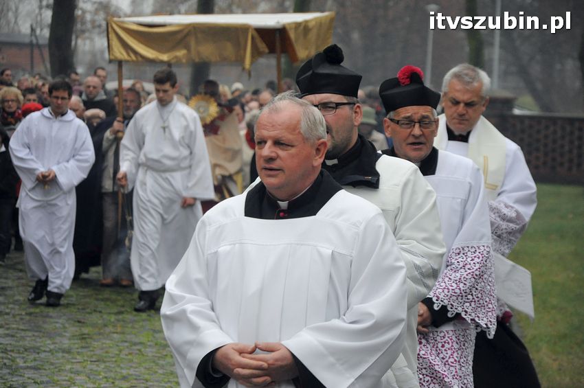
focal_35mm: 158
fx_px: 2552
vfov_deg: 8.7
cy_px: 194
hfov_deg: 13.1
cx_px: 292
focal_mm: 105
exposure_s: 1/640
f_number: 6.3
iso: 1600
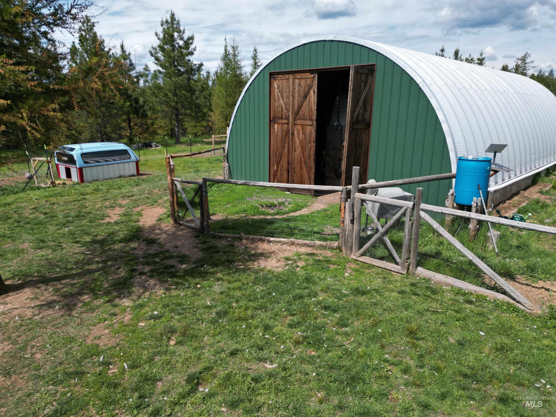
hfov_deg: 71.6
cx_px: 278
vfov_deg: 56.8
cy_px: 208
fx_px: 385
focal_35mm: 24
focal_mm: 6.72
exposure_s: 1/4000
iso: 160
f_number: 1.7
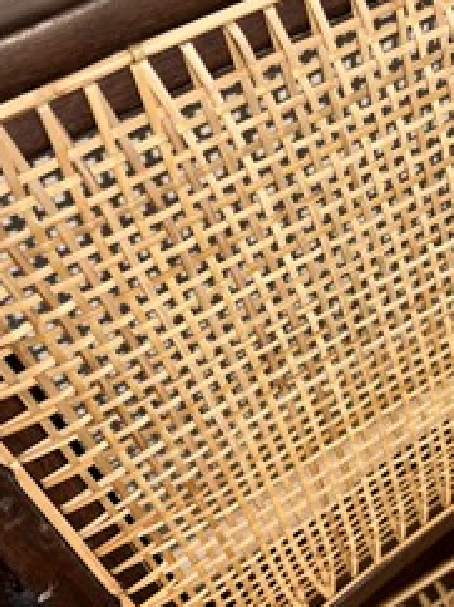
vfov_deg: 43.8
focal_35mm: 43
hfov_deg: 32.8
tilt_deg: -48.3
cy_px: 268
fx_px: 753
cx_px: 346
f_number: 1.6
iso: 125
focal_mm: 5.1
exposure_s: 1/100
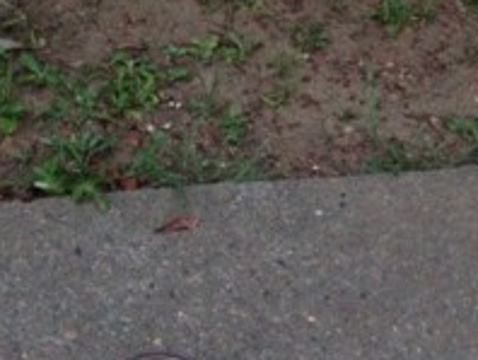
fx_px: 1037
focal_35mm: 75
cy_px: 333
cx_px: 266
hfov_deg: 25.9
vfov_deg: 19.3
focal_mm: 4.13
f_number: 2.4
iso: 800
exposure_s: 1/15
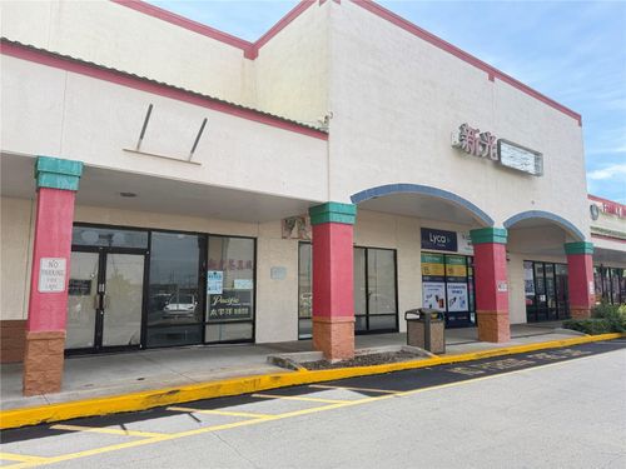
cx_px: 313
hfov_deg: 71.6
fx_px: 434
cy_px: 234
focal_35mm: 24
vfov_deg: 56.8
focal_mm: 6.76
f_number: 1.78
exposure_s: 1/2053
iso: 80
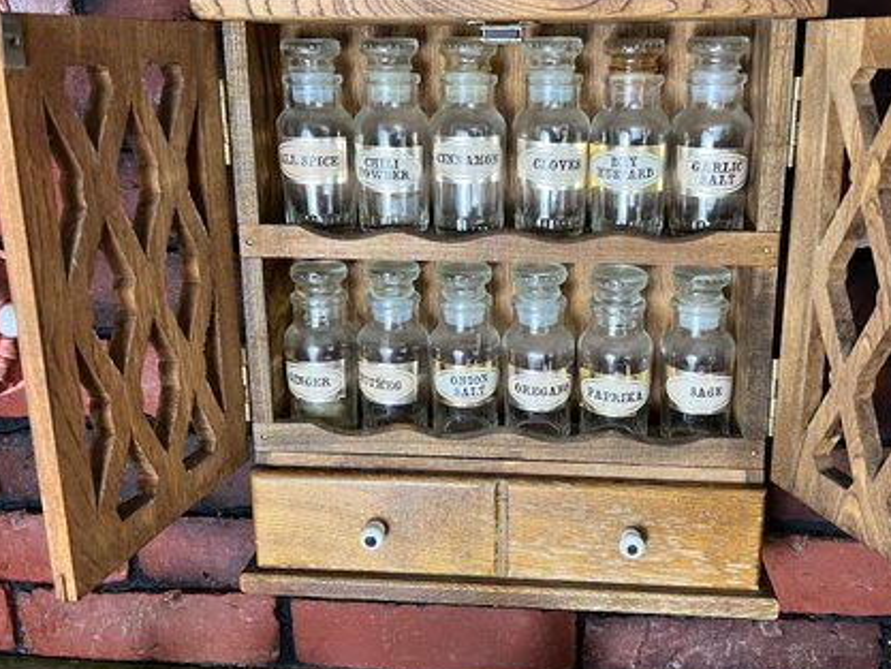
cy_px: 279
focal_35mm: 34
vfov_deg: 41.7
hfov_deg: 53.8
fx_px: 875
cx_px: 497
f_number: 1.5
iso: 250
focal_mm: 5.7
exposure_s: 1/60
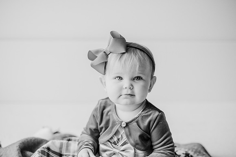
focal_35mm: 53
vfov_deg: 25.6
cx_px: 122
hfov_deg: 37.6
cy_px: 78
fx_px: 347
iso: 1000
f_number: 2
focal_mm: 50
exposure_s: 1/800
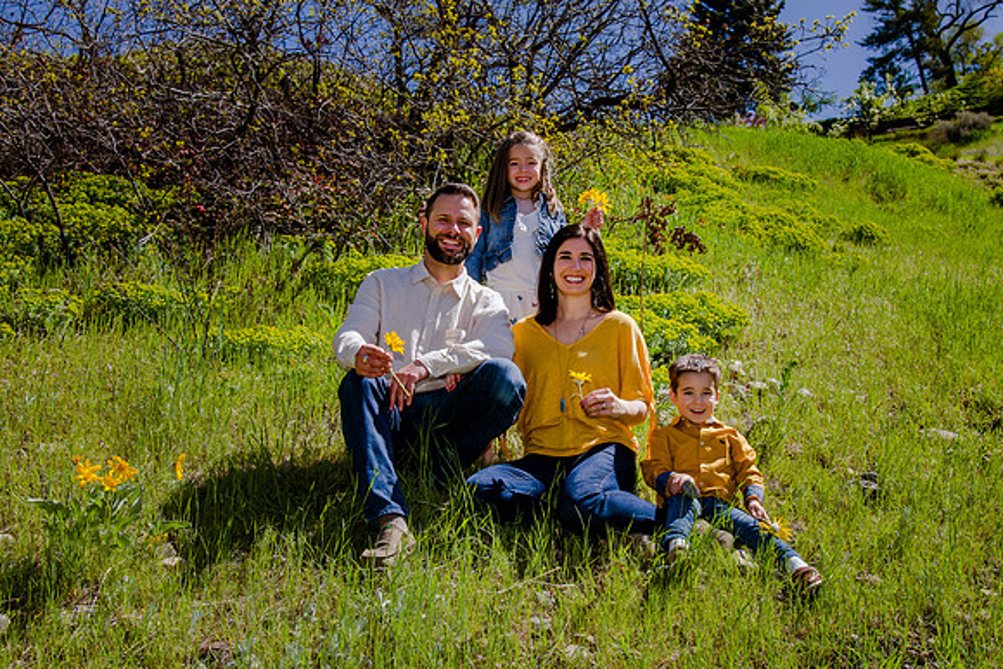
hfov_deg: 42.1
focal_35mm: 47
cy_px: 345
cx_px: 513
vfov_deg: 28.8
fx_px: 1304
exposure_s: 1/400
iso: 200
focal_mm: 38
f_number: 7.1
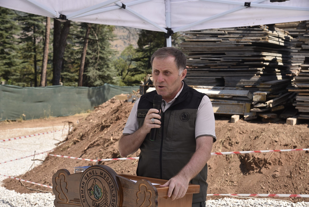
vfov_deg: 20.6
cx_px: 154
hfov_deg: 30.5
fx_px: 567
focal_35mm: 66
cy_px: 104
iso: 200
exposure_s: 1/320
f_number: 9
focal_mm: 66
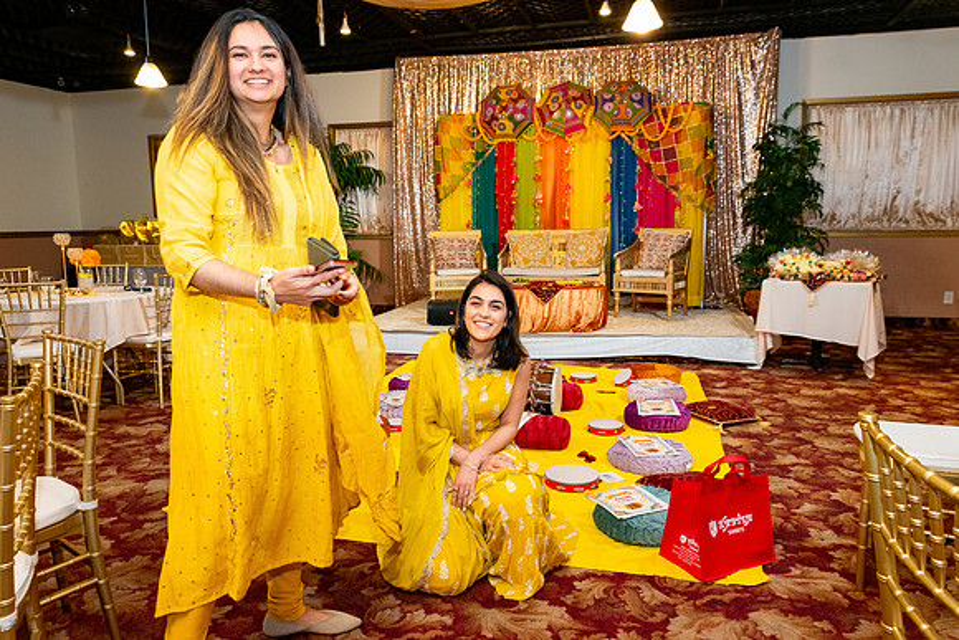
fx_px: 693
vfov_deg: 49.6
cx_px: 480
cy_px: 320
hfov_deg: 69.4
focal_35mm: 26
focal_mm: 26
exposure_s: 1/125
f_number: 5.6
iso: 4000
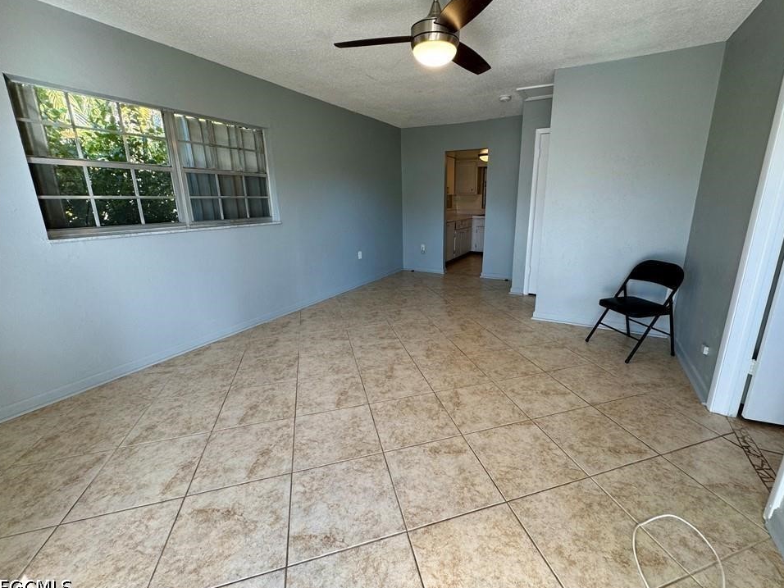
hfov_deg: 98.1
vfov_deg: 81.7
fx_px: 340
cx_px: 414
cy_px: 285
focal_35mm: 15
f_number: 2.2
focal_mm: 2.22
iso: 125
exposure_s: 1/120
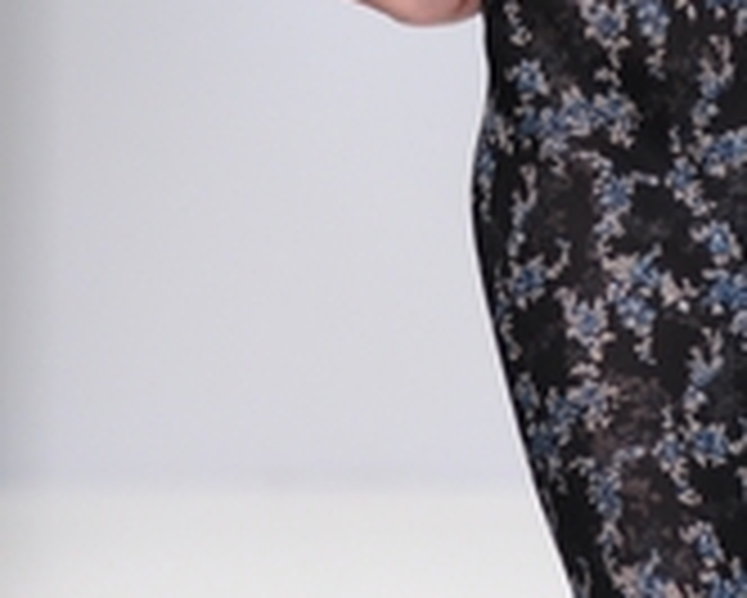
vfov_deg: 3.5
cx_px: 686
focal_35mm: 440
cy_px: -180
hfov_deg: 4.4
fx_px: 9733
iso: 800
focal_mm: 100
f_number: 3.2
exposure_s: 1/250
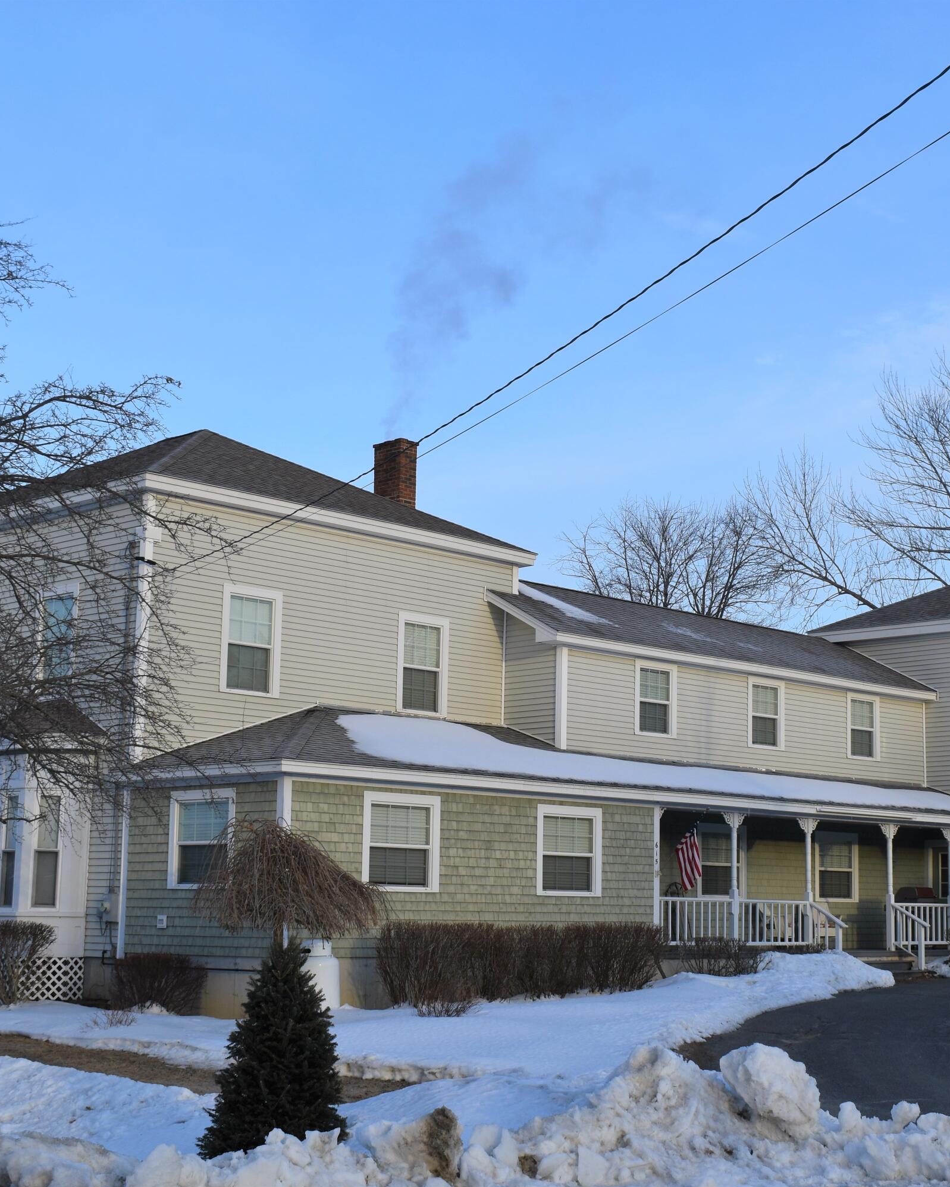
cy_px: 594
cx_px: 564
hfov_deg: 27.6
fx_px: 1933
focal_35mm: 55
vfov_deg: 34.1
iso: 125
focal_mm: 26
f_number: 8
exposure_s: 1/250
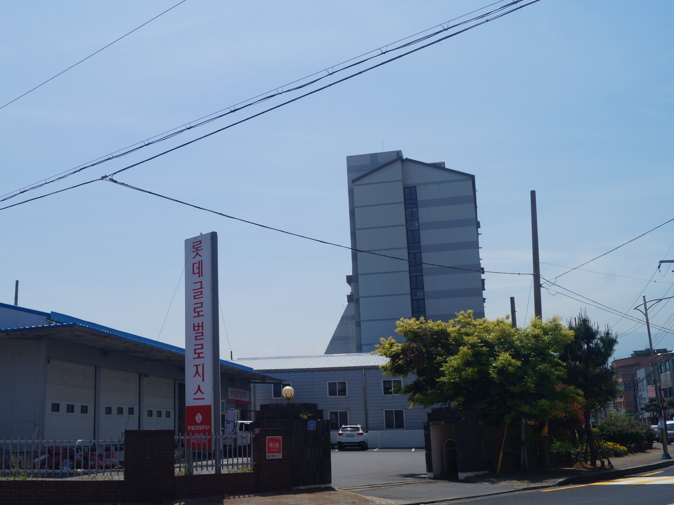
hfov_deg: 46.1
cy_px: 232
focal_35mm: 40
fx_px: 779
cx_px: 227
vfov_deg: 35.9
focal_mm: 20
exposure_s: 1/250
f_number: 13
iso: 100
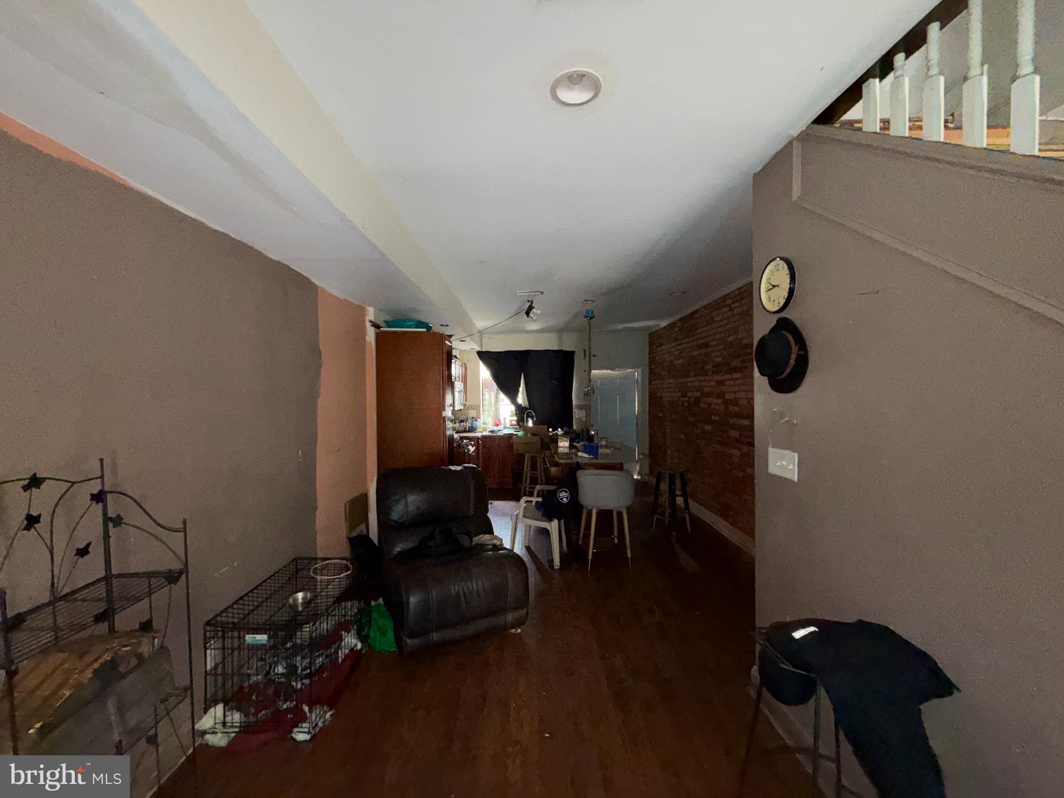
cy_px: 399
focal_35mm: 14
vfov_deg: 85.7
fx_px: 430
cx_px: 532
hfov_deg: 102.1
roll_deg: +0.2
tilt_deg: -0.2
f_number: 2.2
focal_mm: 2.22
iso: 400
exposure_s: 1/40
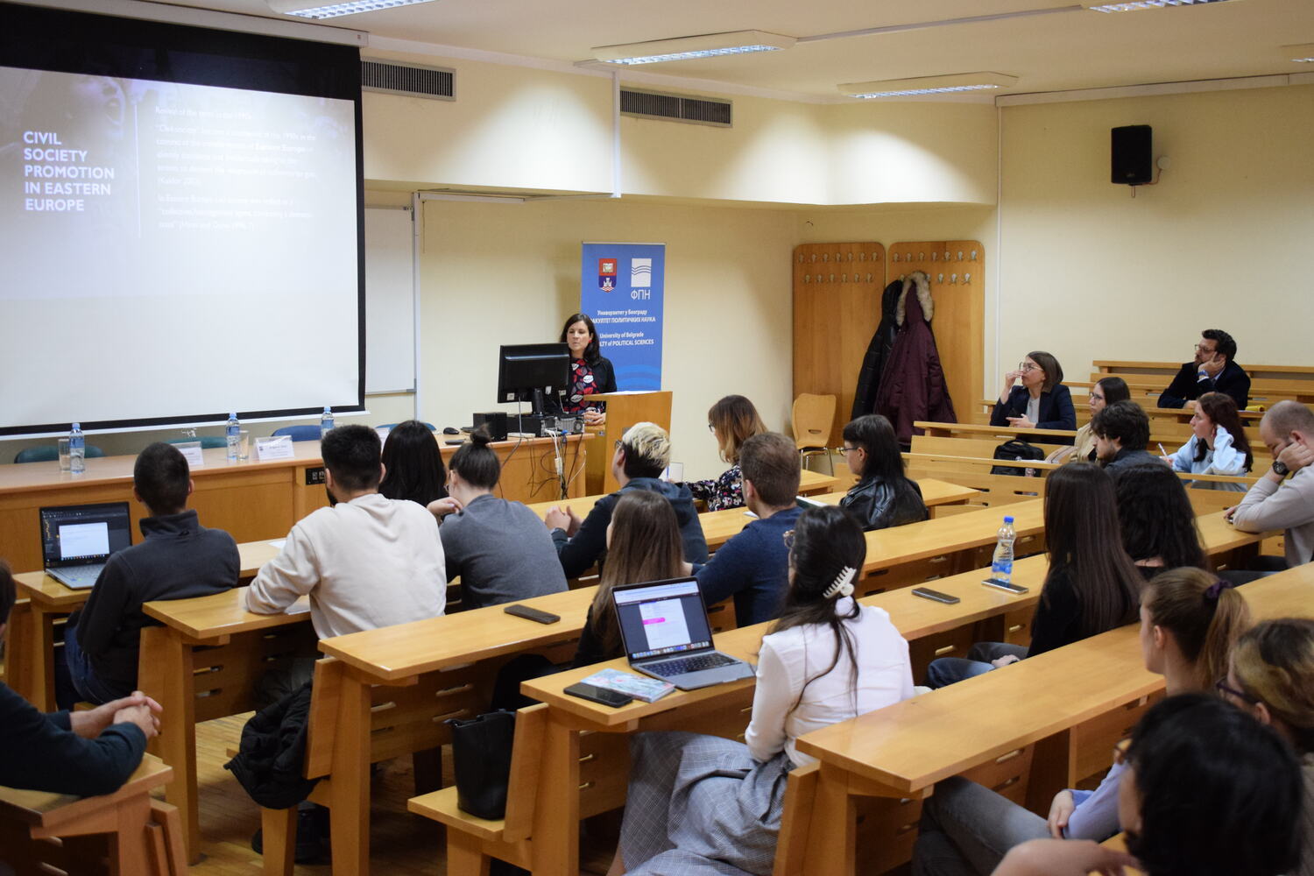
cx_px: 657
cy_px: 438
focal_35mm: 46
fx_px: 1697
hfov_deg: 42.3
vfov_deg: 28.9
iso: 2500
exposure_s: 1/60
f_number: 5
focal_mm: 31
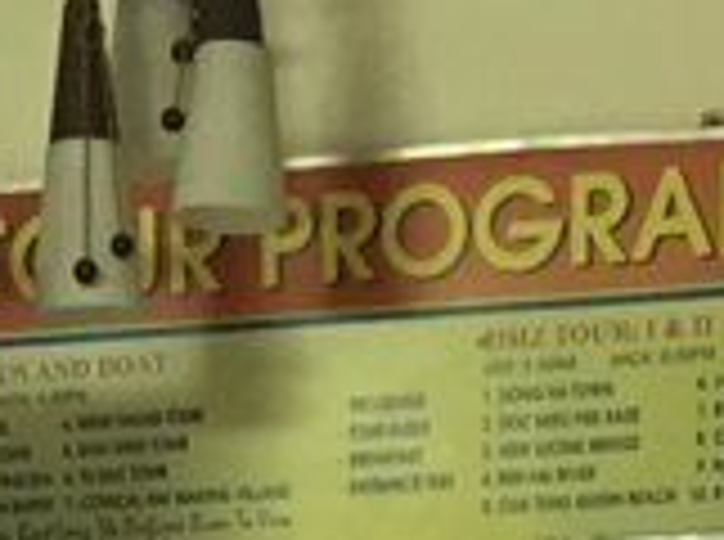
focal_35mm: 185
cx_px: 157
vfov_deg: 7.2
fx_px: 3861
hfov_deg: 10.7
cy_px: 1580
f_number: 2.2
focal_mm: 4.15
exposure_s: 1/33
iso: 200
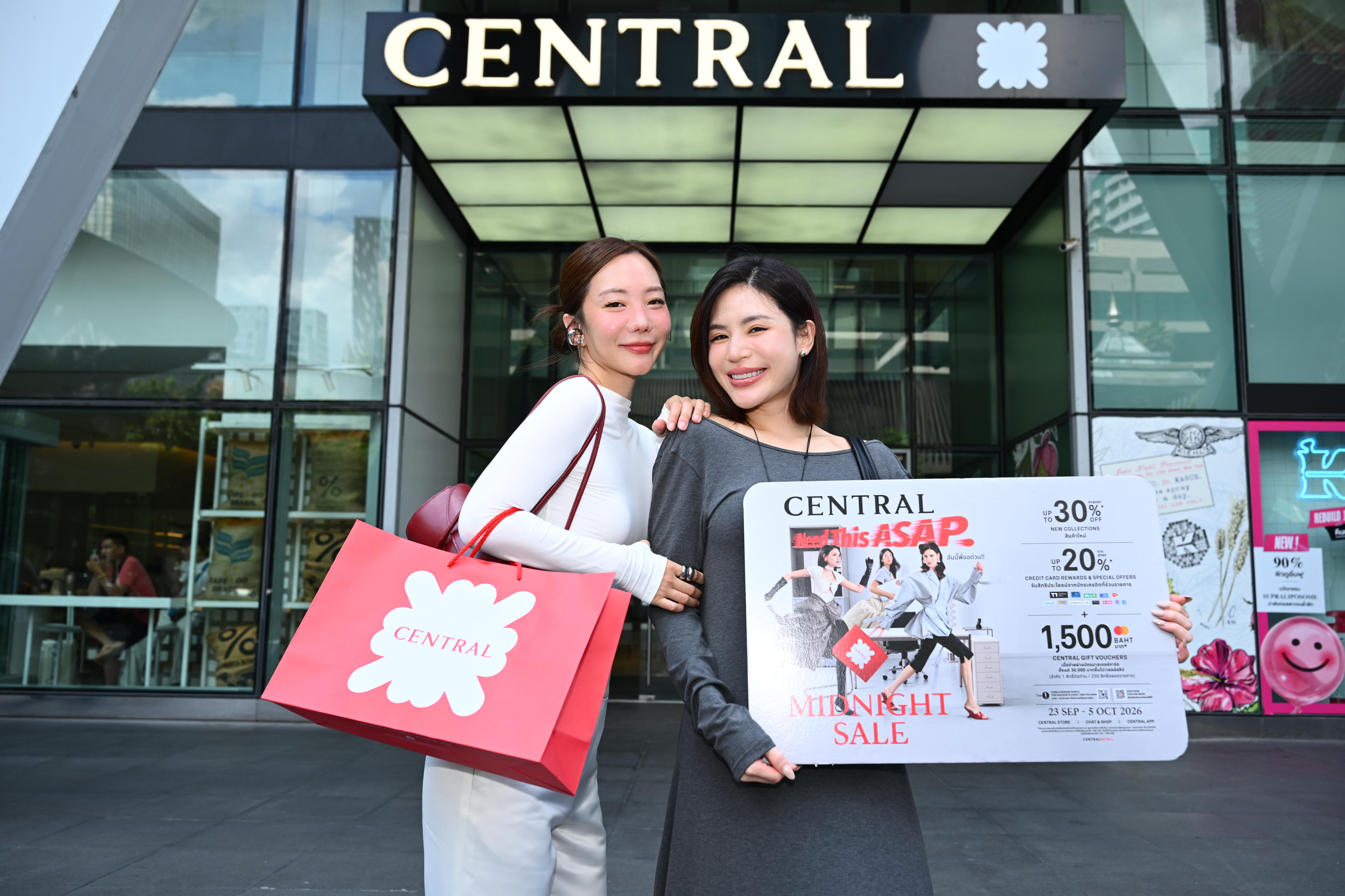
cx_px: 672
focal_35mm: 29
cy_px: 448
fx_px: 1083
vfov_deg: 45.0
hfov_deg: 63.7
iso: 125
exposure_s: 1/250
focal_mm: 29
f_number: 4.5
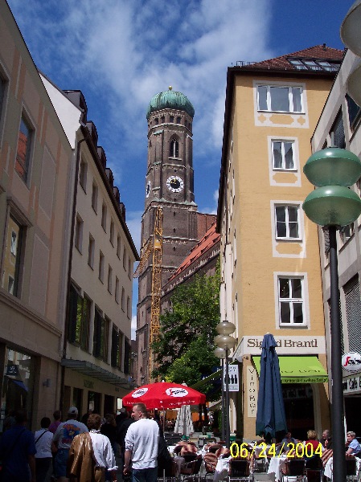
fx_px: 529
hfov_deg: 37.7
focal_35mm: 38
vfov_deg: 49.0
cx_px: 180
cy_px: 241
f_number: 4.8
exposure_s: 1/1000
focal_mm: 8
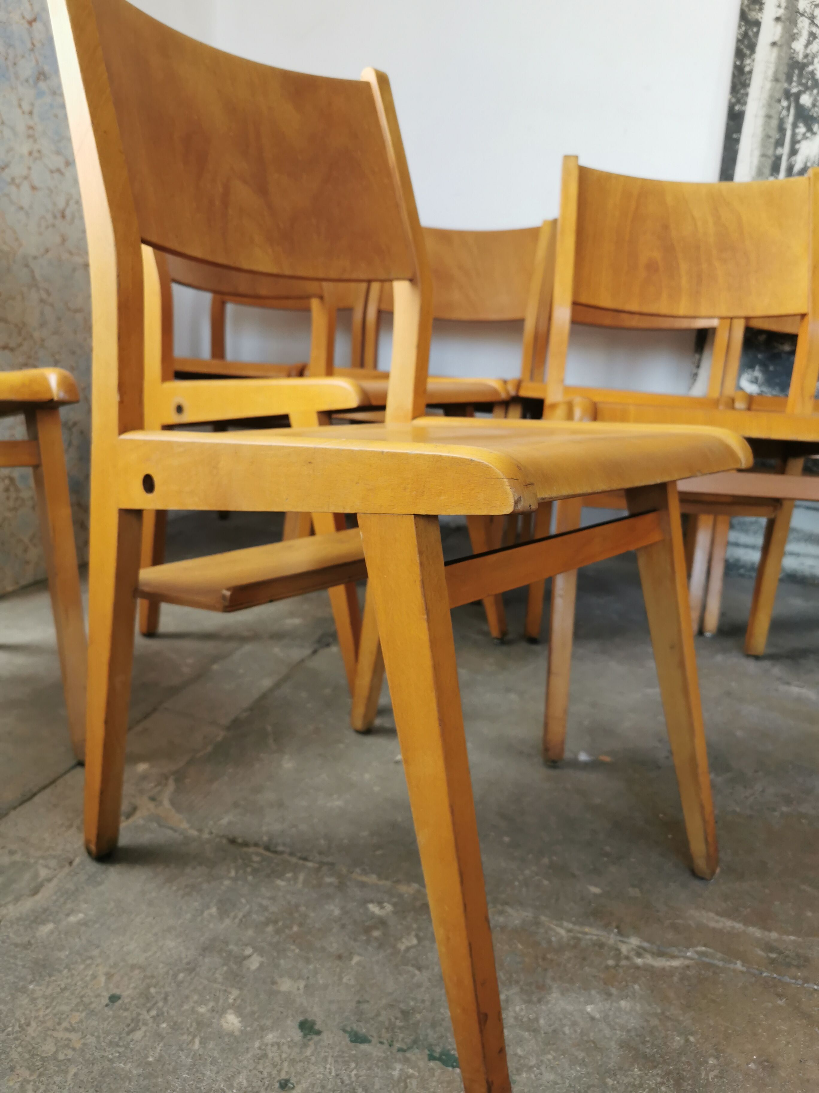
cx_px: 410
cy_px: 546
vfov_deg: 65.3
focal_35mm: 27
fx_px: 852
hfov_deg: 51.4
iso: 80
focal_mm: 5.56
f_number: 1.6
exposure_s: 1/120
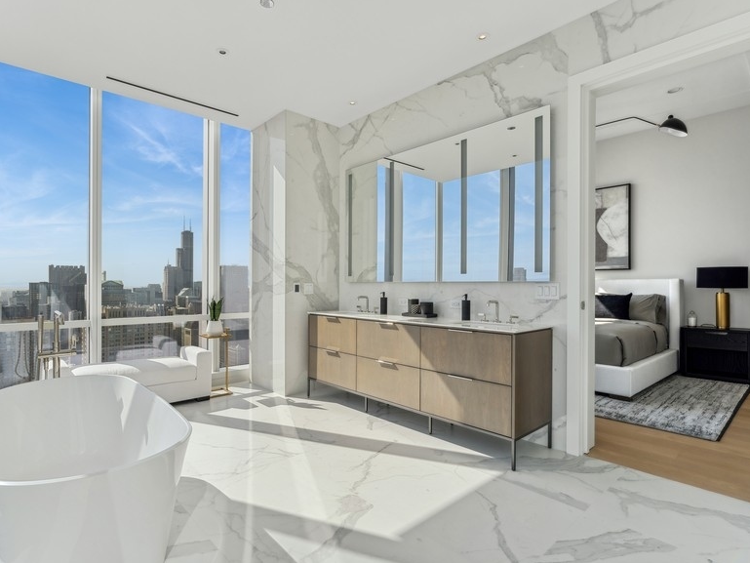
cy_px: 290
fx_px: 390
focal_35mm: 18
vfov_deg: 71.6
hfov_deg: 87.6
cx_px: 344
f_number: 8
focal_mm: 16
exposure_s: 1/500
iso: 200
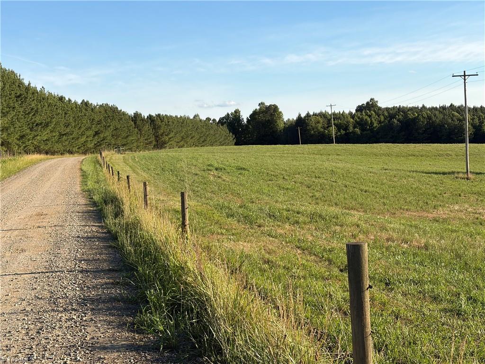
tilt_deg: -2.4
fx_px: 729
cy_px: 182
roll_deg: +2.8
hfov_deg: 36.8
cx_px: 242
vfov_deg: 28.0
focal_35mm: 52
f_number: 1.6
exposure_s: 1/2075
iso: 32
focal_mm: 5.96
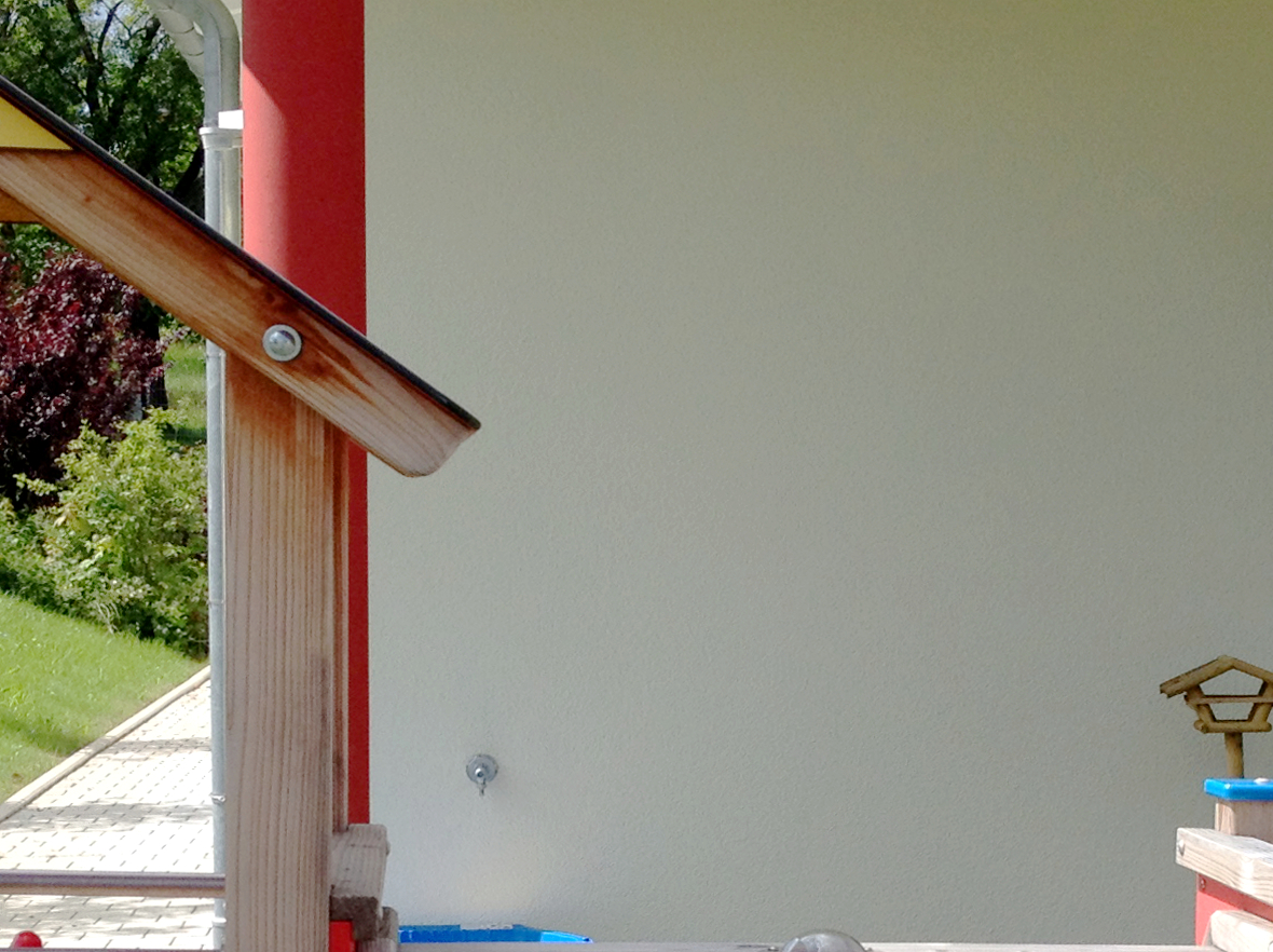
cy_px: 1031
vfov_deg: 15.0
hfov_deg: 20.4
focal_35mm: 96
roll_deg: -0.5
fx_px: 3526
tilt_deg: -7.3
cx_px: 791
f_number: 2.4
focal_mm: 4.28
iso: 50
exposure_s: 1/1314
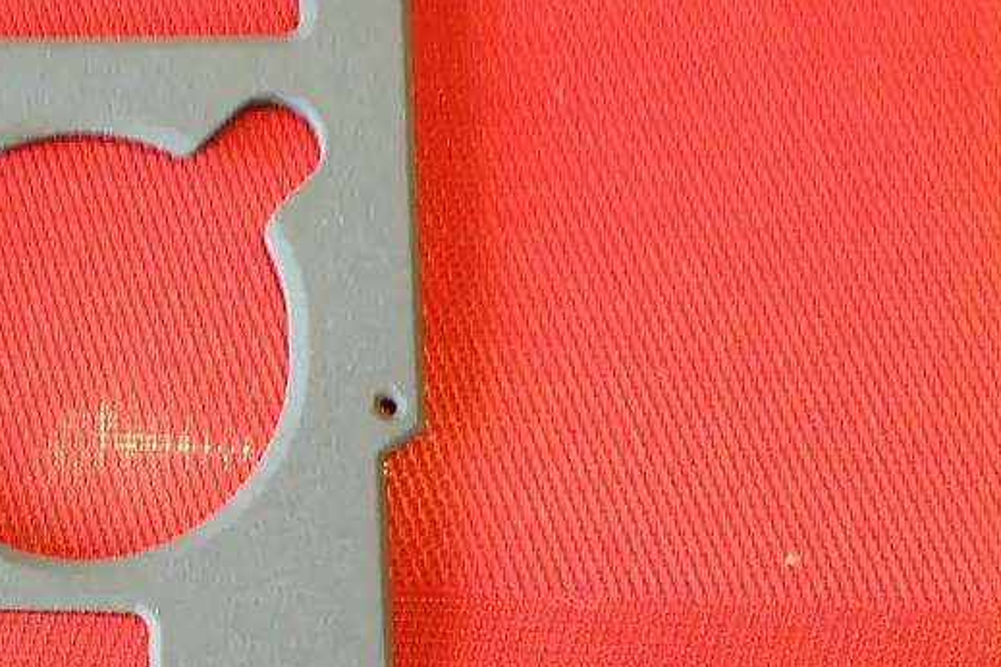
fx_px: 1946
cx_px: 60
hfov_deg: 27.6
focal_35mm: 70
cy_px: 191
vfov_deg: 19.4
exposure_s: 1/15
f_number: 2.4
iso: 100
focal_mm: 4.28
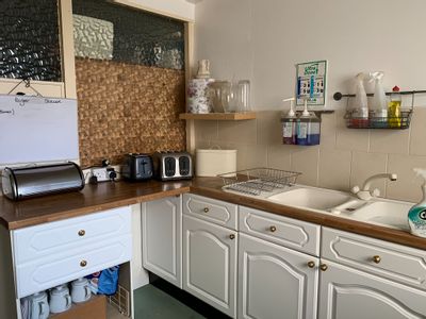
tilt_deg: -8.4
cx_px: 213
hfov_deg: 67.3
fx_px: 320
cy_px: 160
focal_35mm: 26
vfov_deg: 53.1
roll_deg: +0.0
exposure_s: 1/50
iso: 64
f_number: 1.8
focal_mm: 4.25
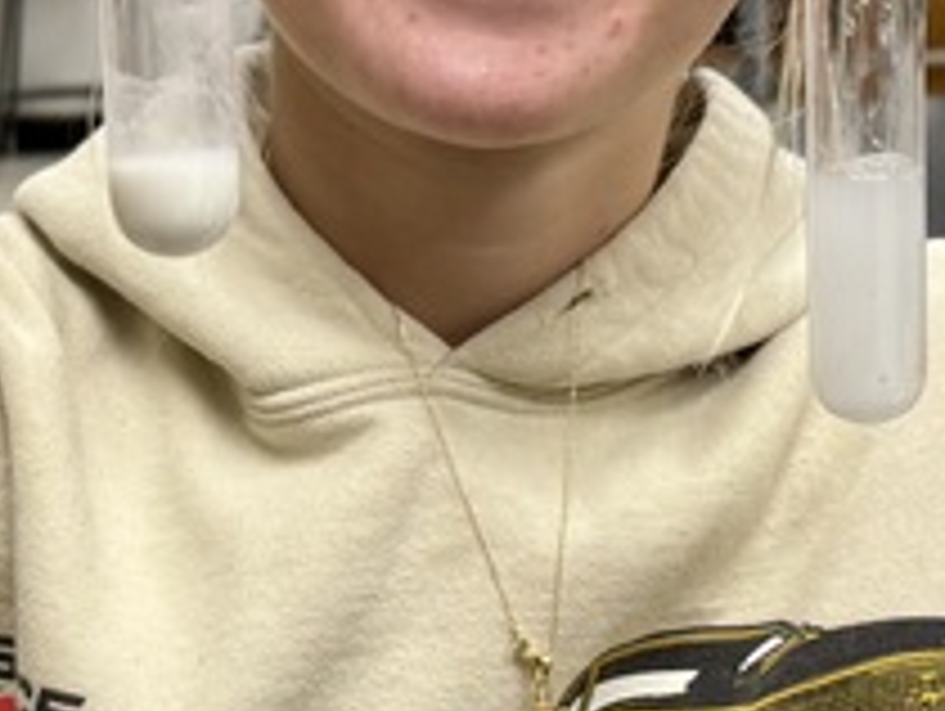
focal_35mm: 117
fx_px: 3198
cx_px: 158
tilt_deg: -13.9
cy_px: 396
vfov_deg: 12.7
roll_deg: +2.2
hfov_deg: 16.7
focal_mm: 6.76
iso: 160
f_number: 1.78
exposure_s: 1/60
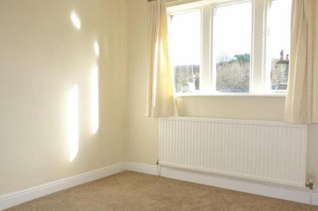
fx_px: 282
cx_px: 163
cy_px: 112
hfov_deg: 58.7
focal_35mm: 32
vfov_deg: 41.1
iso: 125
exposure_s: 1/100
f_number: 3.5
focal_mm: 10.4
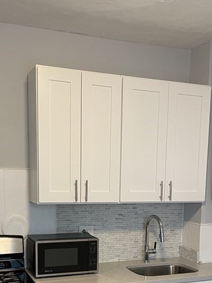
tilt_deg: -3.6
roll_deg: -0.8
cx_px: 111
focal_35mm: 49
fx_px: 400
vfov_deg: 37.3
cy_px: 233
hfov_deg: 29.7
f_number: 1.6
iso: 200
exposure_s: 1/60
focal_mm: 4.2
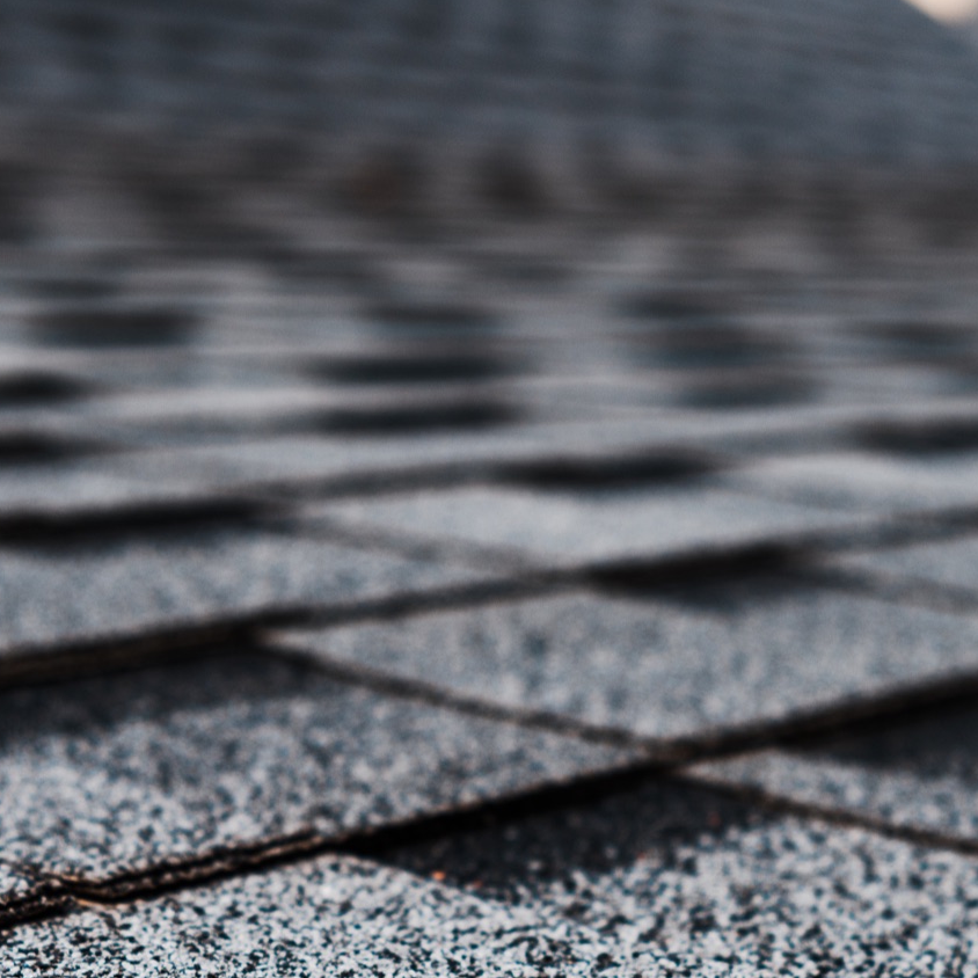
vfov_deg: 19.9
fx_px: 2781
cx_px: 669
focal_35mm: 87
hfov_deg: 19.9
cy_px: 534
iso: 100
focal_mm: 36
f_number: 3.5
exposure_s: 1/1600
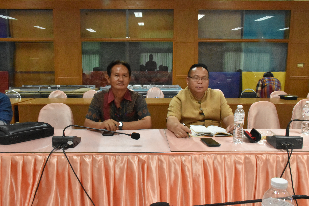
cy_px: 103
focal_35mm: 33
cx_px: 154
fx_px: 283
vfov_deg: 40.0
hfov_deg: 57.2
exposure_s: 1/25
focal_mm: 22
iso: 3200
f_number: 20
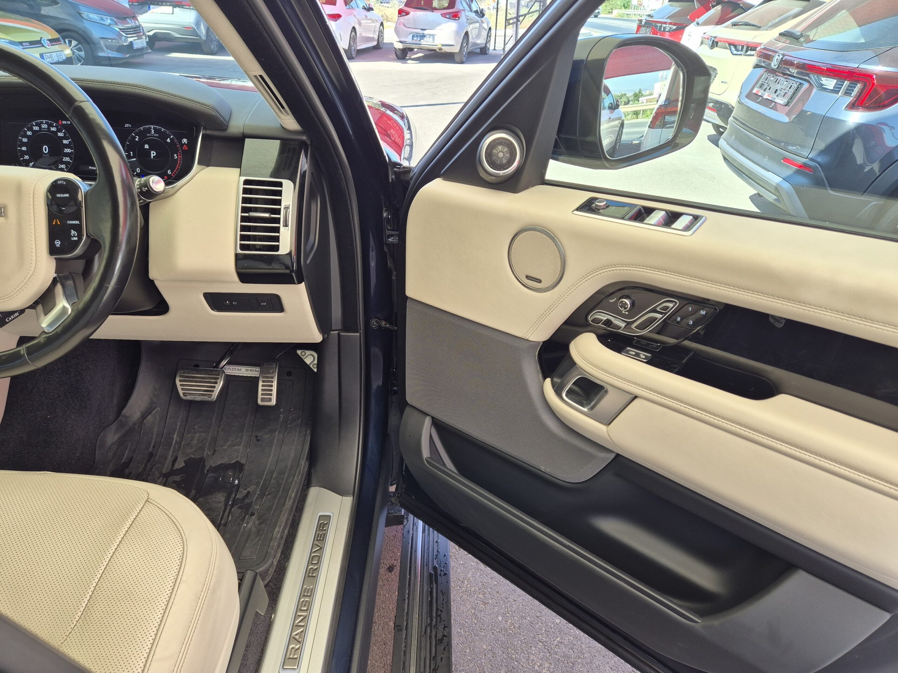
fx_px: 597
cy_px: 336
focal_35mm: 23
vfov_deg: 58.9
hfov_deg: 73.9
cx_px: 449
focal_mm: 5.4
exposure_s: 1/180
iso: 50
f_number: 1.8
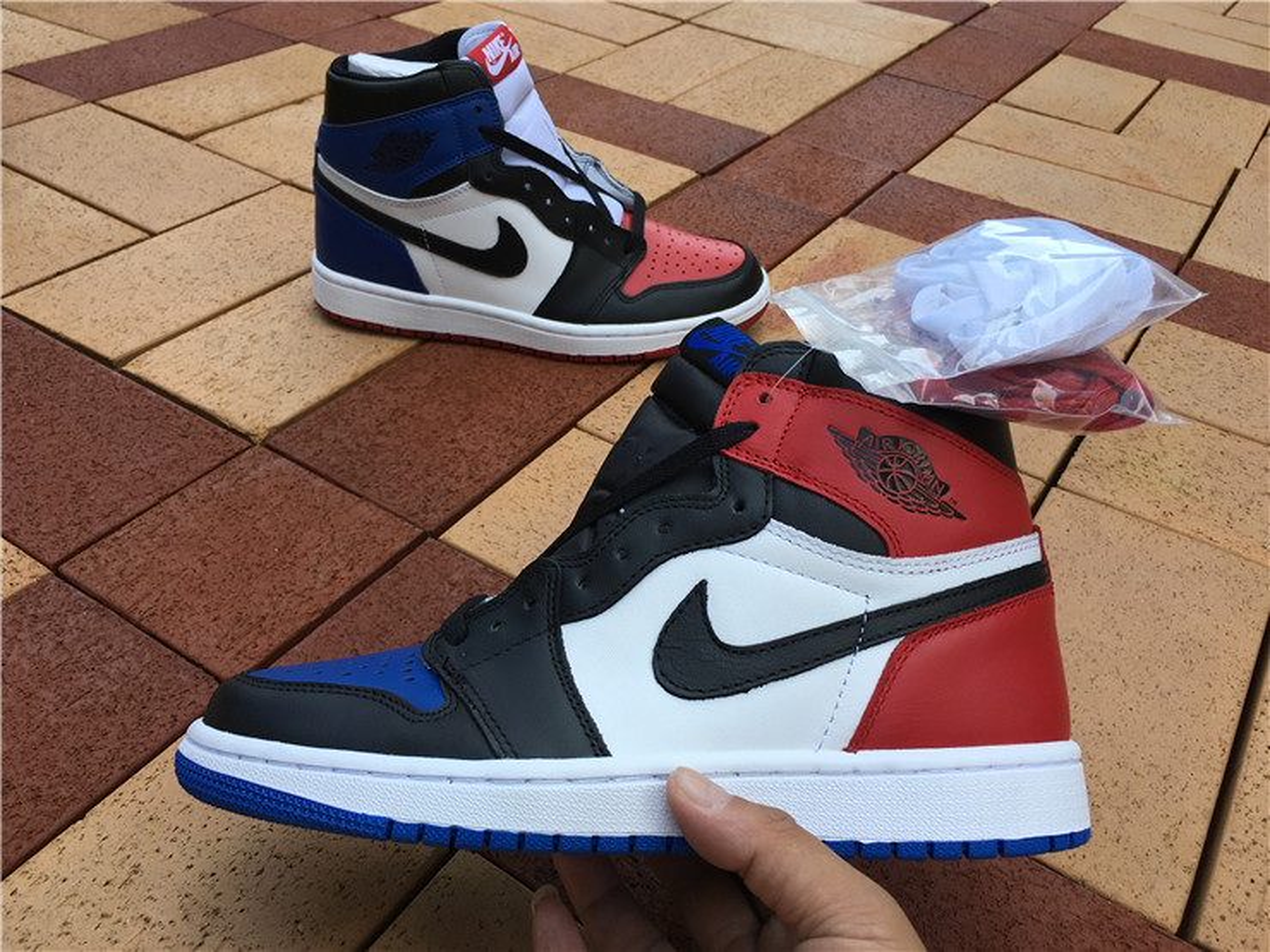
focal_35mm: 29
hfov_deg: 61.7
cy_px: 476
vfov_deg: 48.2
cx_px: 635
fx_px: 1064
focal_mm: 4.15
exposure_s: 1/343
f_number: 2.2
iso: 25
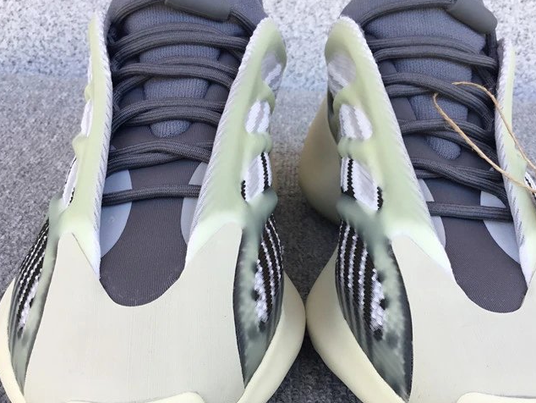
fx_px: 682
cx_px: 290
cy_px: 269
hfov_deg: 42.9
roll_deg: -3.2
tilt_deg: -27.7
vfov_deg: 32.6
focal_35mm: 44
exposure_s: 1/100
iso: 32
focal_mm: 3.3
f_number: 2.4
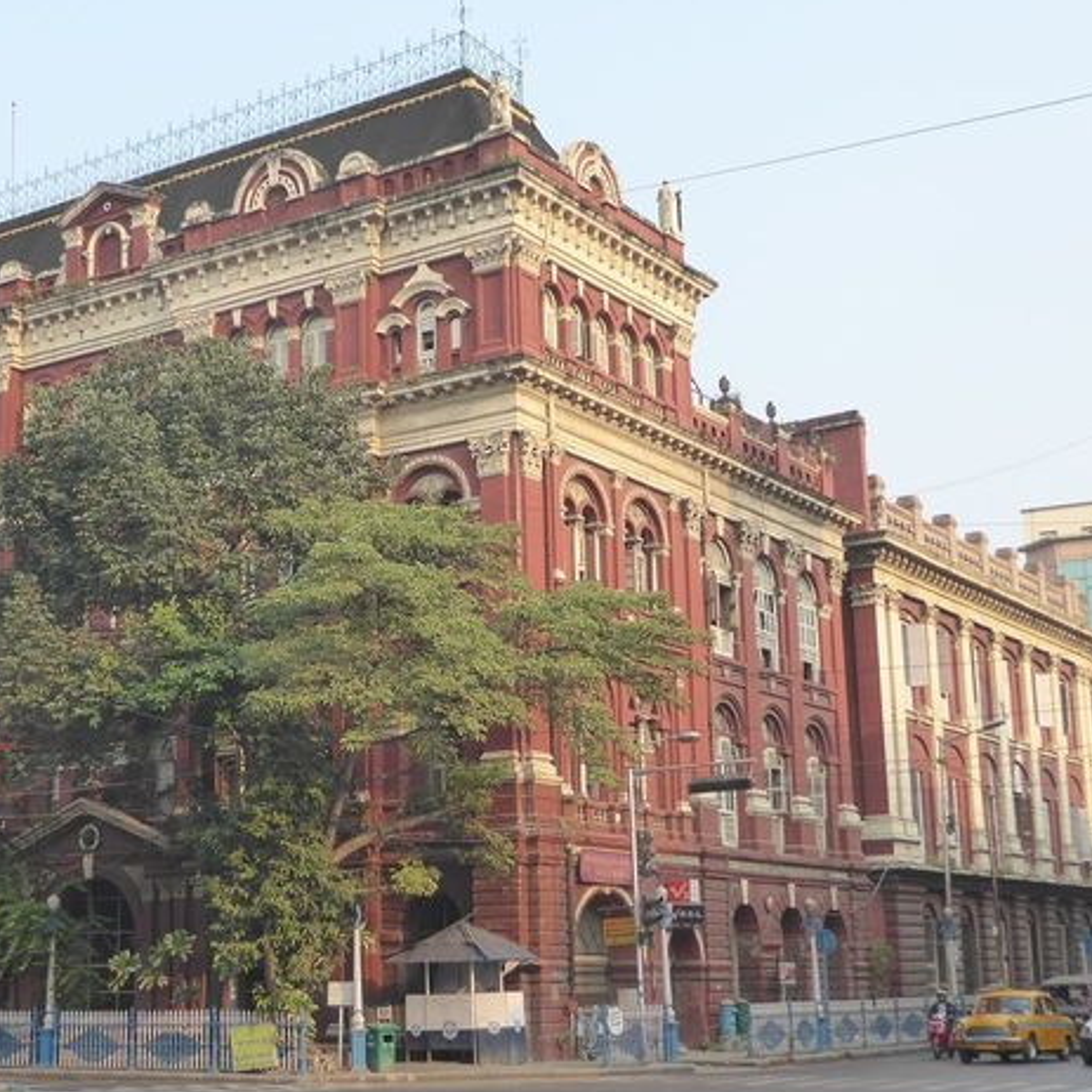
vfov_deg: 31.1
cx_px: 351
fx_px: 1963
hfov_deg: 30.8
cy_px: 580
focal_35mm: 55
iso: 160
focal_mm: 6.3
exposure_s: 1/200
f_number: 3.7
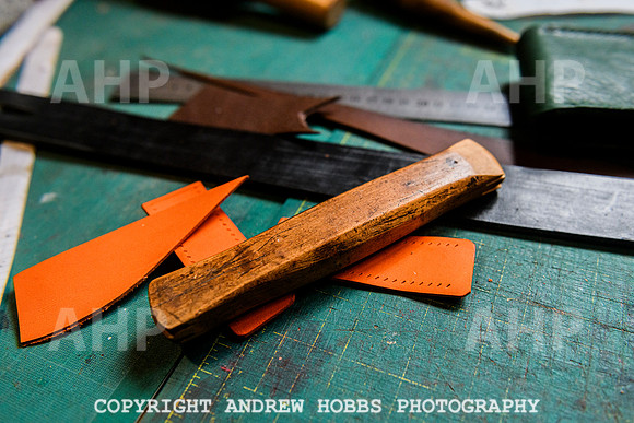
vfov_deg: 41.6
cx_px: 345
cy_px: 230
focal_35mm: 32
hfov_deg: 59.3
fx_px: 556
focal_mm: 29
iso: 1250
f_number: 4
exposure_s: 1/250
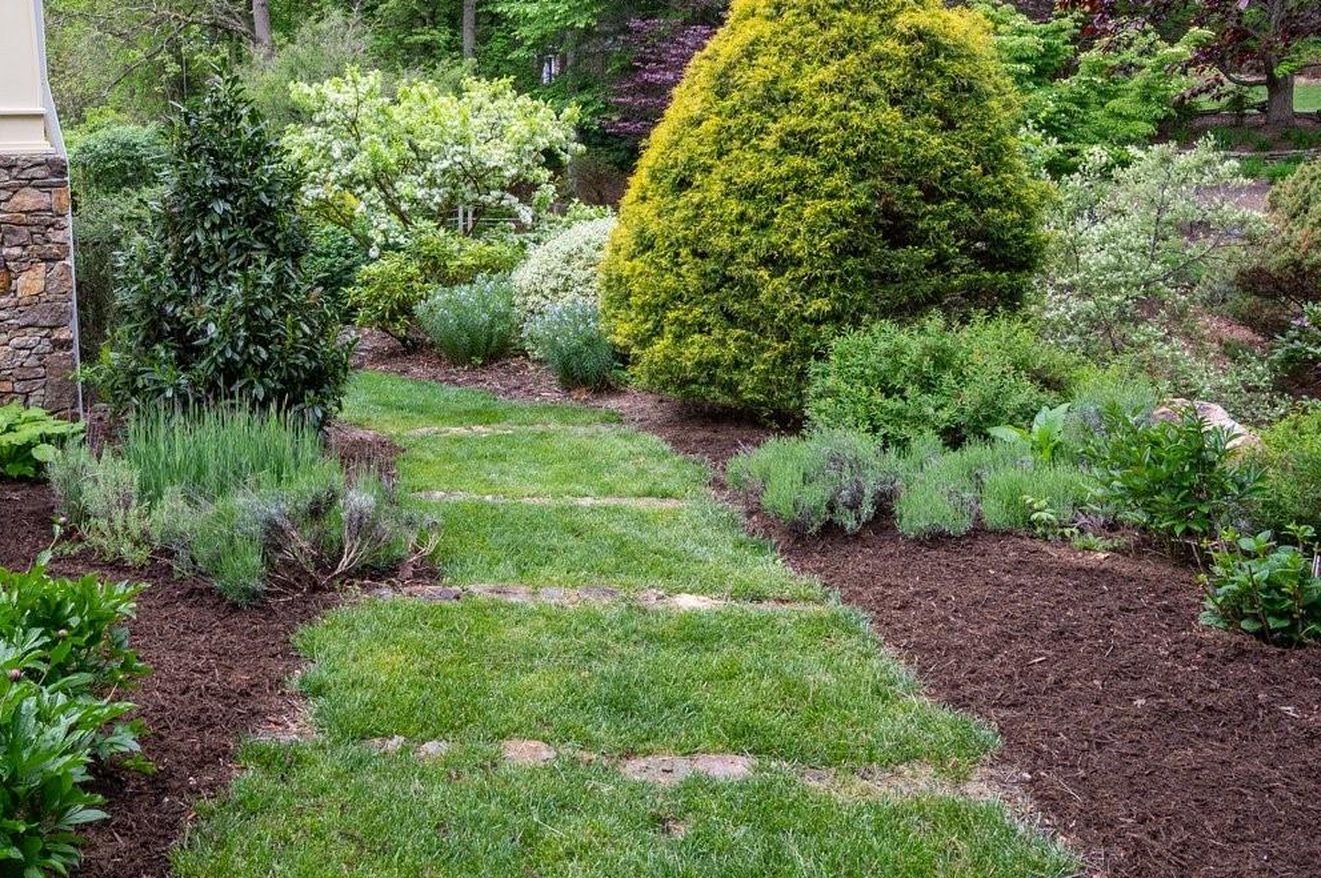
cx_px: 541
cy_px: 248
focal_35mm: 31
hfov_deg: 59.9
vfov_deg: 41.3
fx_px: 1137
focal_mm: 15
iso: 800
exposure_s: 1/200
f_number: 8
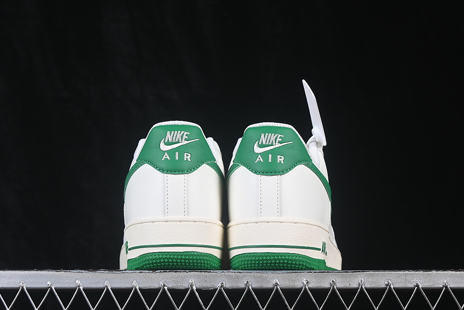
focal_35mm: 82
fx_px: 1057
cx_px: 231
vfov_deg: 16.7
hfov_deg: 24.8
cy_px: 164
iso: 160
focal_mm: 50
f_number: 8
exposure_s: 1/80
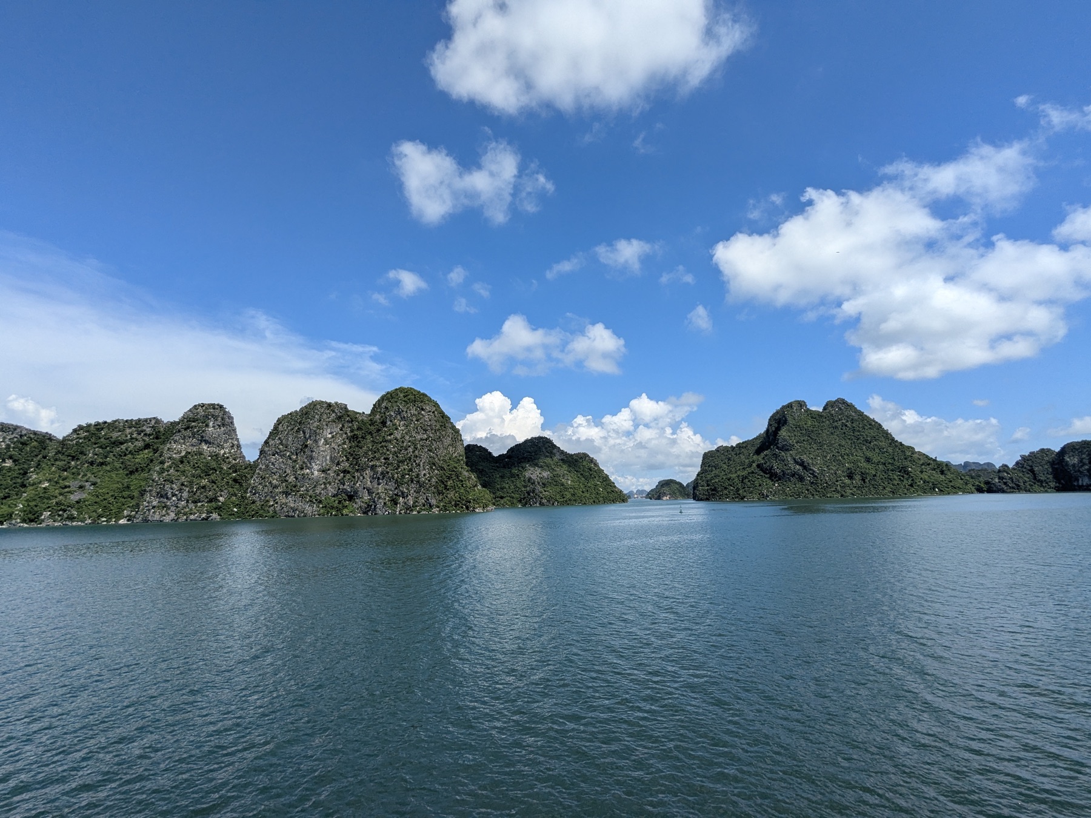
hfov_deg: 94.5
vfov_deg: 78.1
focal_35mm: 16
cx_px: 546
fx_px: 504
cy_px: 409
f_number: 2.2
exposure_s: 1/2268
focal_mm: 2.35
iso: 52
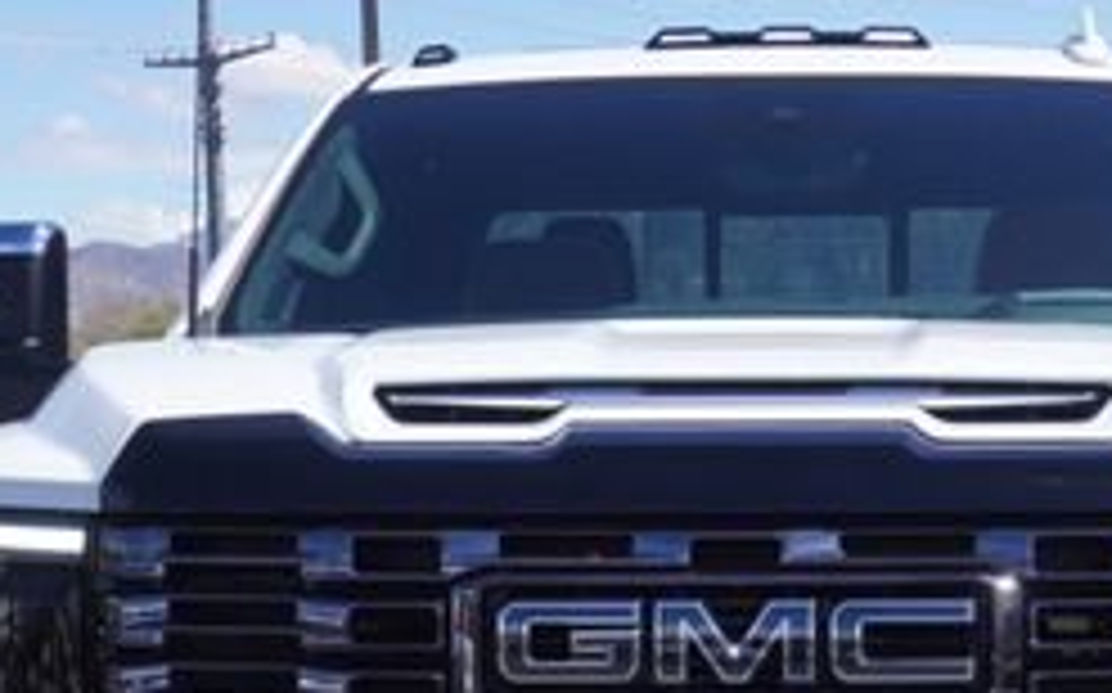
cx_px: 738
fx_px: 3362
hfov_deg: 18.7
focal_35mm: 111
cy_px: 886
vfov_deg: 11.5
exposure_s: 1/125
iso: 100
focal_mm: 28
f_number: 11
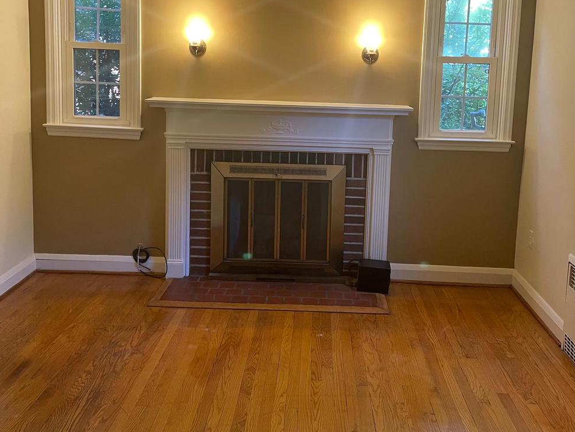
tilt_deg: -7.1
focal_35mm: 38
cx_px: 312
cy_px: 153
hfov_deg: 48.9
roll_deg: -1.5
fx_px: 631
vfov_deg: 37.4
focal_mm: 4.2
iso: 100
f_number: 1.6
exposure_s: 1/60
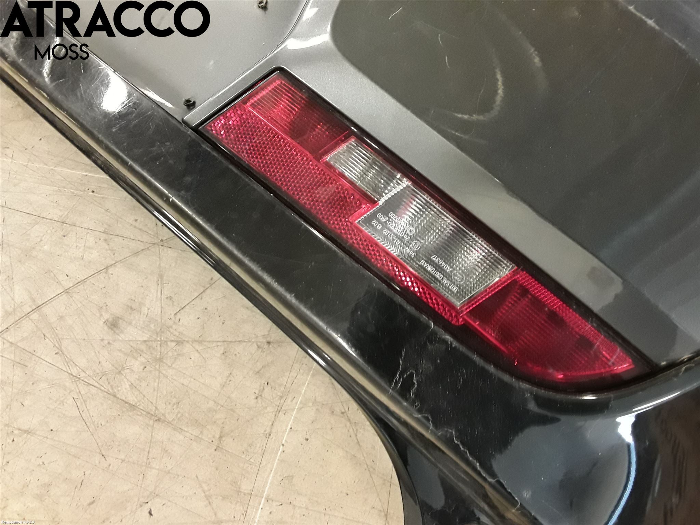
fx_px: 566
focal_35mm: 28
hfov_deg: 63.4
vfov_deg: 49.7
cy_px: 262
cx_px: 350
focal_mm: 2.91
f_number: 1.9
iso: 160
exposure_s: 1/25
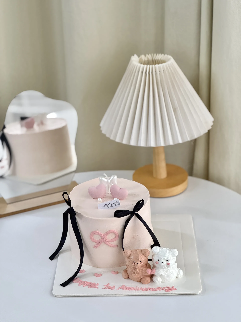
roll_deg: +1.0
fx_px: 715
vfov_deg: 25.3
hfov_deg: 19.1
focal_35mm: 77
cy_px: 161
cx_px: 120
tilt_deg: -26.0
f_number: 2.8
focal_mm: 9
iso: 250
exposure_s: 1/70
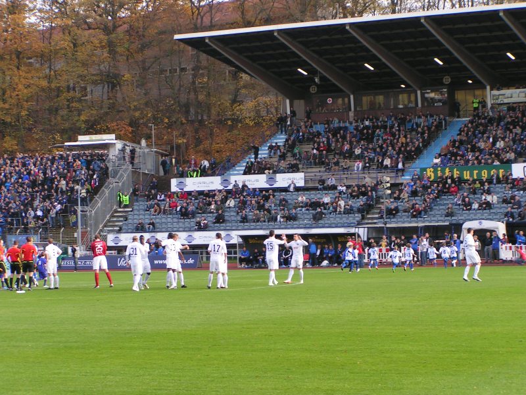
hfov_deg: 18.9
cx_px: 263
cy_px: 198
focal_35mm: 104
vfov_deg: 14.2
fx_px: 1580
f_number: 4.5
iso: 50
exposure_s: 1/125
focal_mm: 15.9
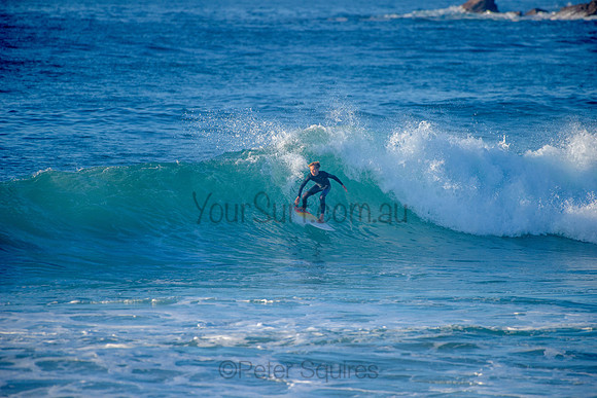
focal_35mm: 500
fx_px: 8293
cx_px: 298
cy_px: 199
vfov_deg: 2.8
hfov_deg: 4.1
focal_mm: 500
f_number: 5.6
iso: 360
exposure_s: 1/2000
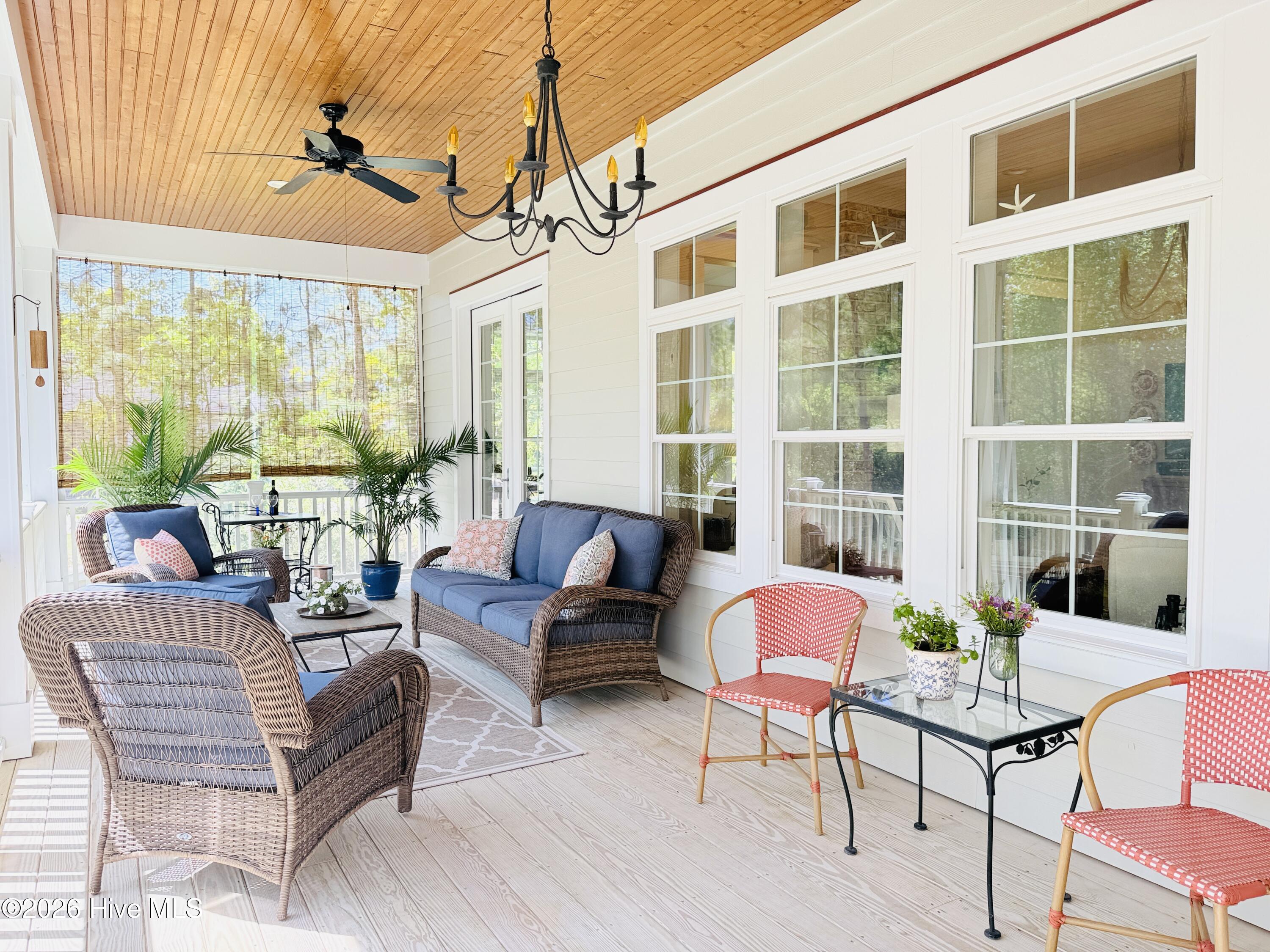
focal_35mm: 24
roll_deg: +0.4
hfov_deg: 71.6
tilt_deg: -2.9
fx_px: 881
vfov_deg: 56.8
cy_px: 476
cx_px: 635
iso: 80
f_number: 1.78
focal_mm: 6.76
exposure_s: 1/181
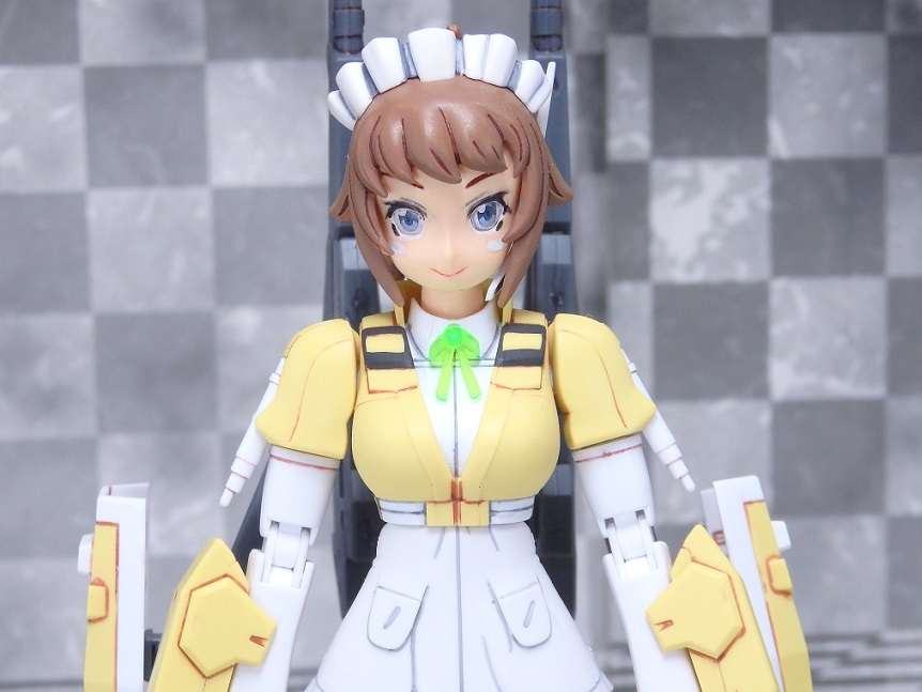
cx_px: 461
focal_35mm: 97
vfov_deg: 15.3
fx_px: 2584
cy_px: 346
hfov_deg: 20.2
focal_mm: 17.3
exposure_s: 1/200
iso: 400
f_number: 4.9
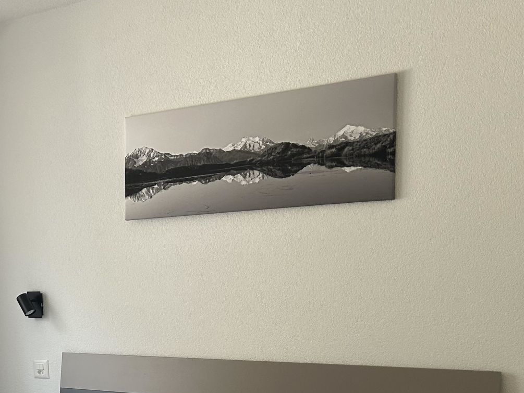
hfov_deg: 34.8
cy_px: 382
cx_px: 92
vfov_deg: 26.3
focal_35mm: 53
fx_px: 802
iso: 80
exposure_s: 1/121
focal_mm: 5.7
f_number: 1.5
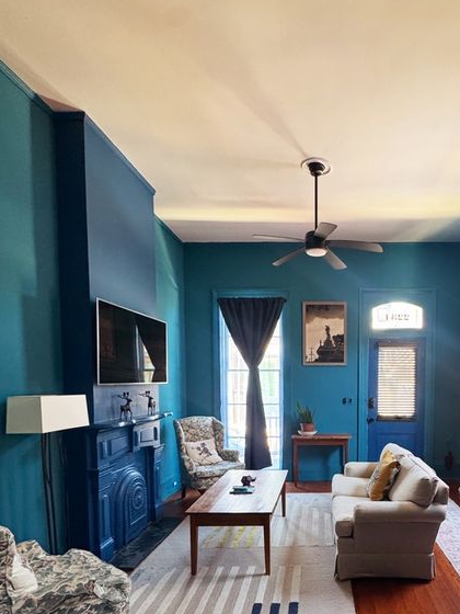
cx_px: 326
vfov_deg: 79.7
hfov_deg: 63.3
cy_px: 397
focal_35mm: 20
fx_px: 354
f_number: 2.2
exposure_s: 1/60
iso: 400
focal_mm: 2.22
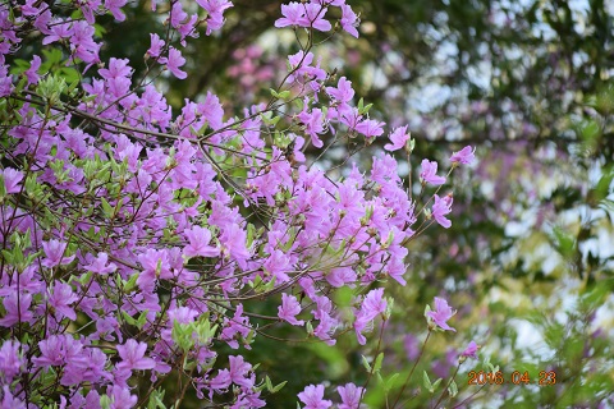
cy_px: 204
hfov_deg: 8.3
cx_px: 307
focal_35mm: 248
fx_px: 4221
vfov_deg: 5.6
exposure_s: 1/250
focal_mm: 165
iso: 500
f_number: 5.3
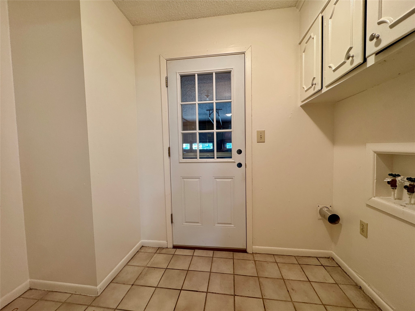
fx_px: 168
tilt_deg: -2.7
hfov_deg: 102.1
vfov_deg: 85.7
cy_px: 156
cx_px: 208
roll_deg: +1.5
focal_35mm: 14
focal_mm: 2.22
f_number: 2.2
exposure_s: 1/60
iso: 160
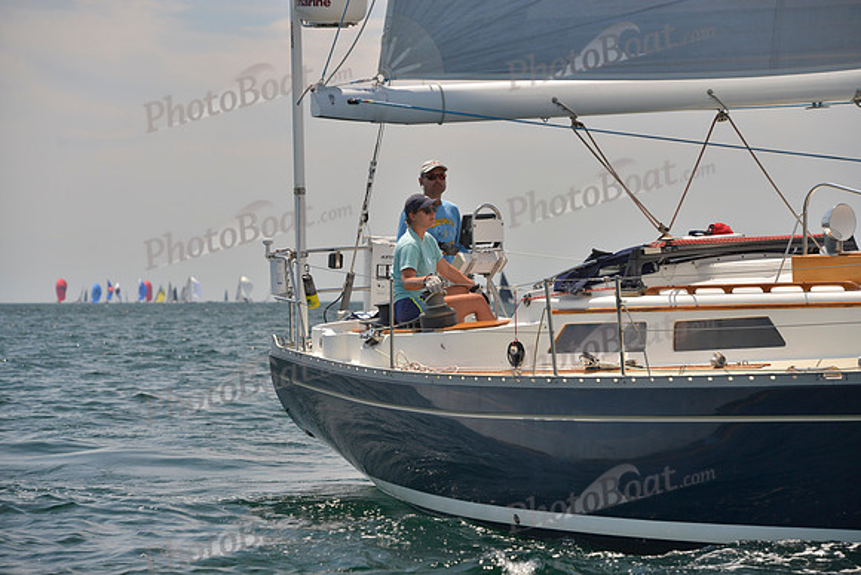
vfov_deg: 9.8
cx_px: 430
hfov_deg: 14.7
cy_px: 288
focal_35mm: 140
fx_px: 3349
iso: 400
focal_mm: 140
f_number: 7.1
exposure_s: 1/800
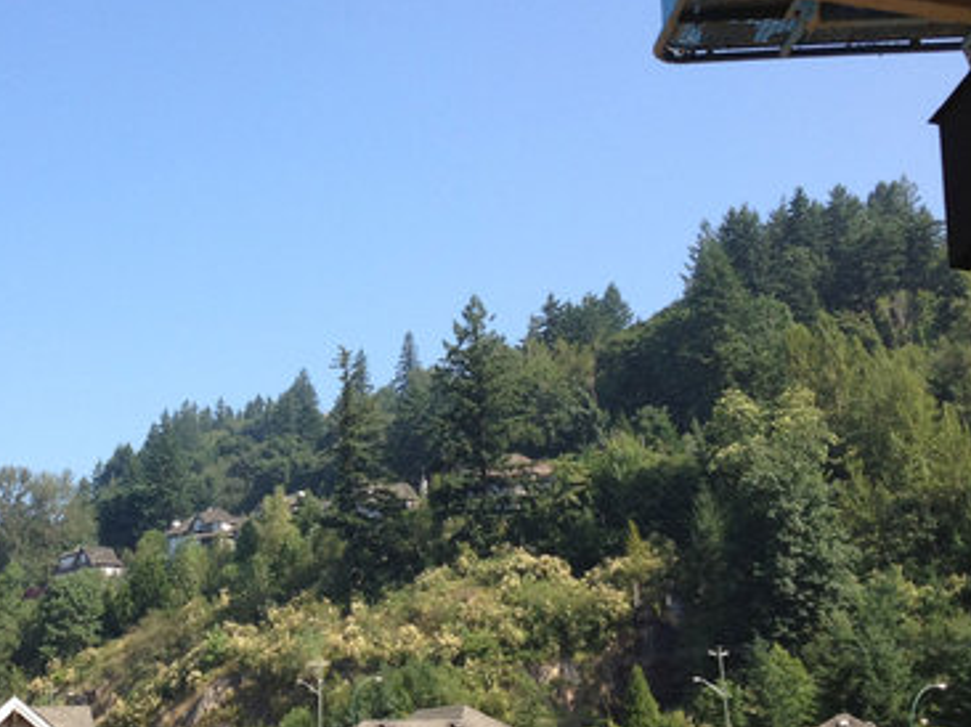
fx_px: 1878
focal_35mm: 67
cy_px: 325
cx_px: 233
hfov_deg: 28.5
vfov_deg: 21.9
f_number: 2.4
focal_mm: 4.28
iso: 64
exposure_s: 1/876
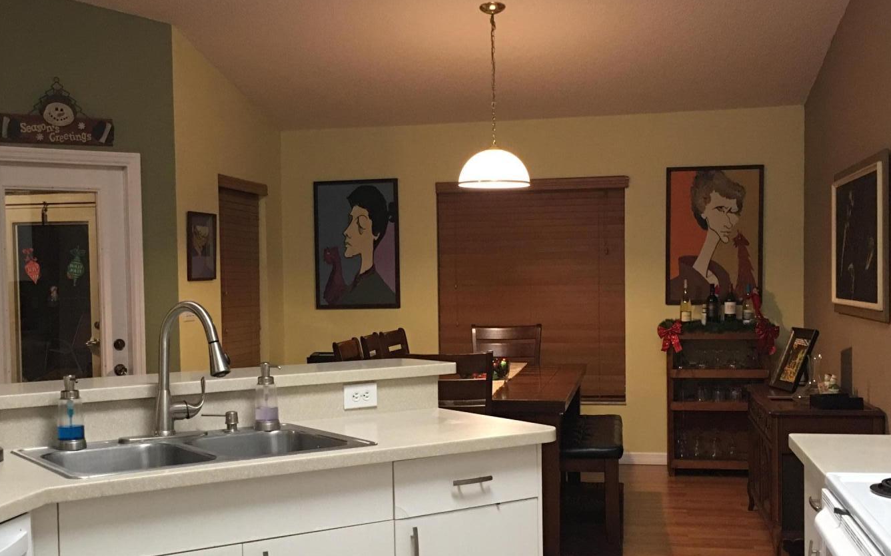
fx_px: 1117
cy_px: 332
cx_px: 390
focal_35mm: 46
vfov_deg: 27.9
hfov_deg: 43.4
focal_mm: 4.15
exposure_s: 1/10
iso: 100
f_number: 2.2
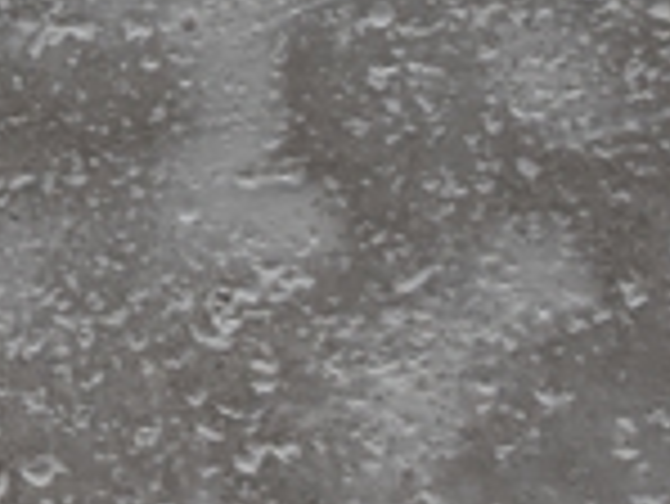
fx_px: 7206
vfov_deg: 4.0
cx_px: -189
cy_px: -414
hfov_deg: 5.3
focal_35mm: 372
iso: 800
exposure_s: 1/180
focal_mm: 32
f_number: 6.7
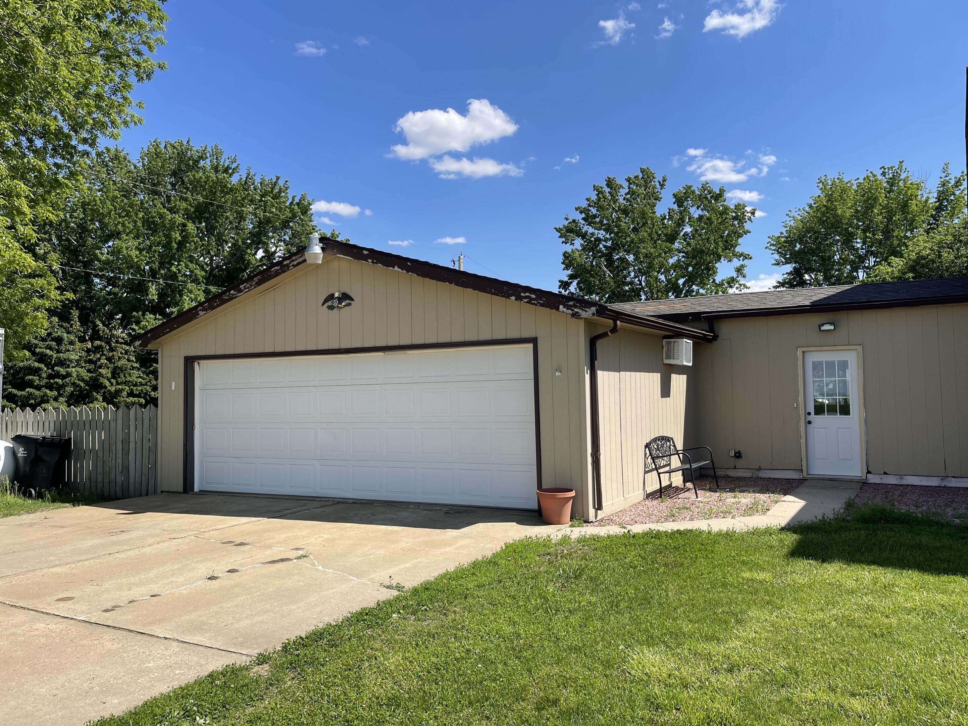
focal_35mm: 26
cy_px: 365
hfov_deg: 67.3
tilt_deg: +3.0
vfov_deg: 53.1
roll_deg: +1.3
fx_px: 727
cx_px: 482
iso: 32
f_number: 1.6
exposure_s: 1/3086
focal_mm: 5.1
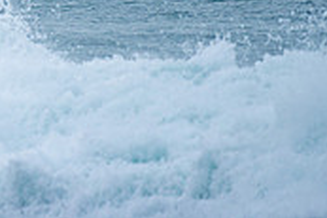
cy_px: -147
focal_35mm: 1676
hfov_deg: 1.2
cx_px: -151
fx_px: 15209
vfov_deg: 0.8
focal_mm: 500
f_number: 5.6
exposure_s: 1/1000
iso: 220
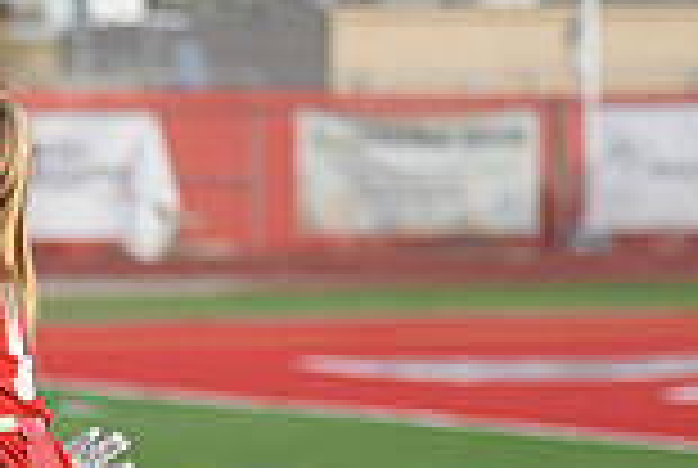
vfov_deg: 3.6
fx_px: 7401
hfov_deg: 5.4
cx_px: -99
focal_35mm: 381
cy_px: 434
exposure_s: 1/4000
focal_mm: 102
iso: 640
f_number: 2.8
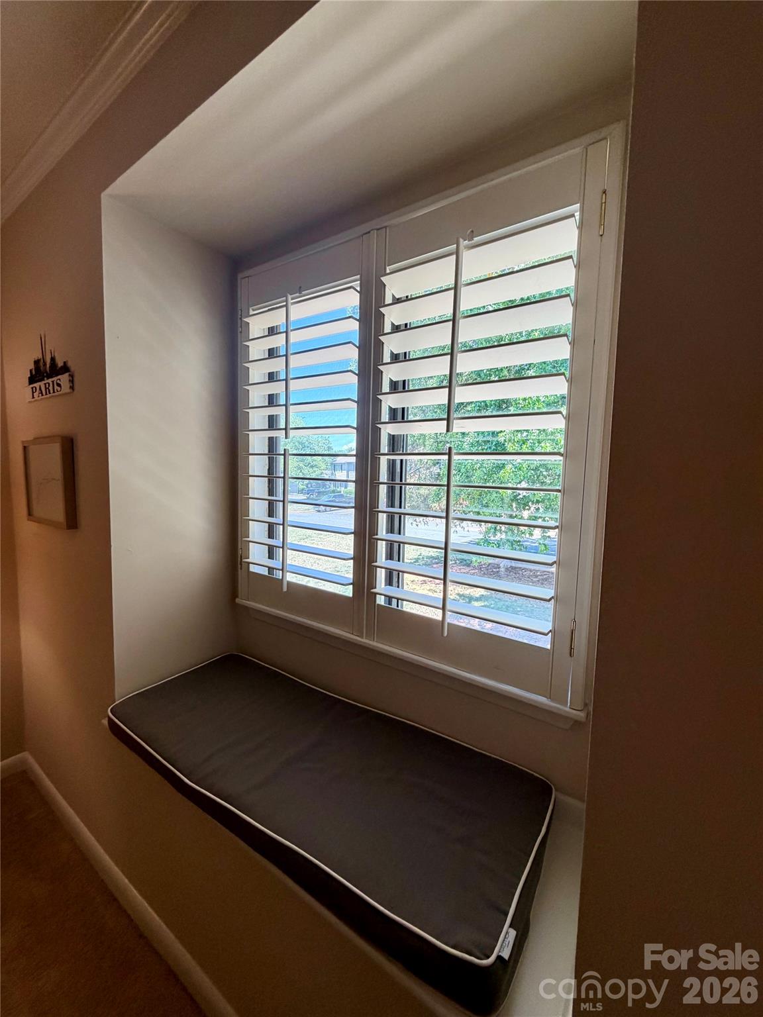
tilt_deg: -3.8
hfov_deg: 85.7
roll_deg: -2.7
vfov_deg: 102.1
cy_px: 508
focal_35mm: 14
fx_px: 411
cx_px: 382
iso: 100
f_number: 2.2
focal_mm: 2.22
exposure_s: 1/120
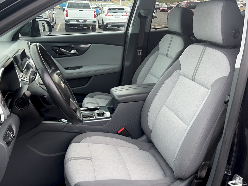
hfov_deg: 60.0
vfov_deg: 46.8
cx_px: 124
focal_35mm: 30
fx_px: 215
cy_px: 93
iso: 20
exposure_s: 1/120
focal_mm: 3
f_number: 1.8
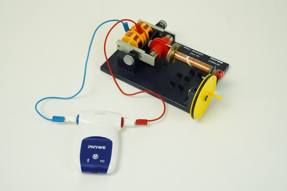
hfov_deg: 36.2
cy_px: 96
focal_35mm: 55
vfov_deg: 24.6
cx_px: 144
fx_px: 438
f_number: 22
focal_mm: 55
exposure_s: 1/500
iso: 10000
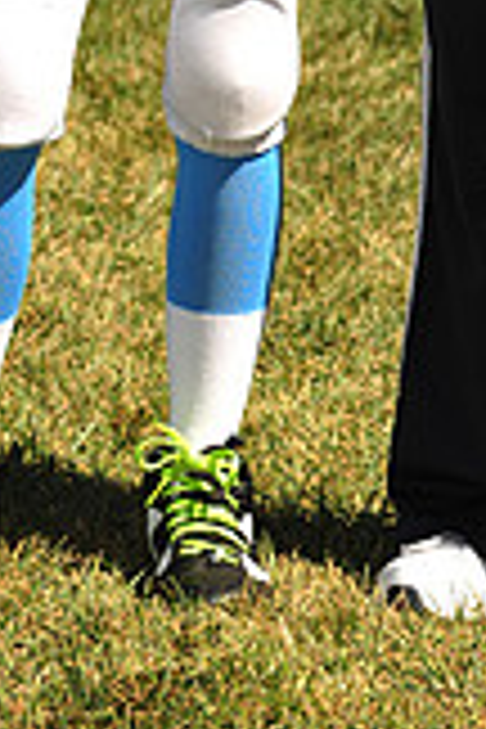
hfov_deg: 5.5
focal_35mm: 250
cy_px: -374
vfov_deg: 8.1
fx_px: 5062
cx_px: 364
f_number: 5
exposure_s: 1/640
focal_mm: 70
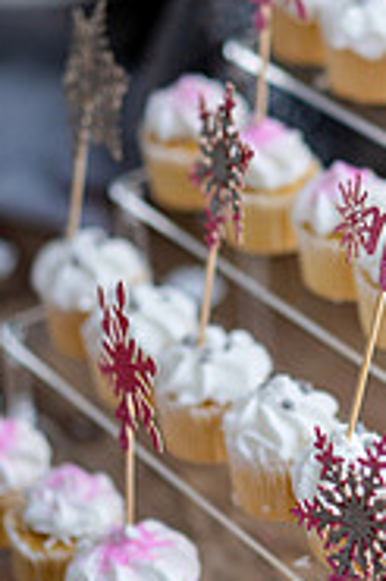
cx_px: 373
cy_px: 283
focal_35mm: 134
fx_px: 2159
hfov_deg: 10.1
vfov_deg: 15.3
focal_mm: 55
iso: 320
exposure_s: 1/500
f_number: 1.8
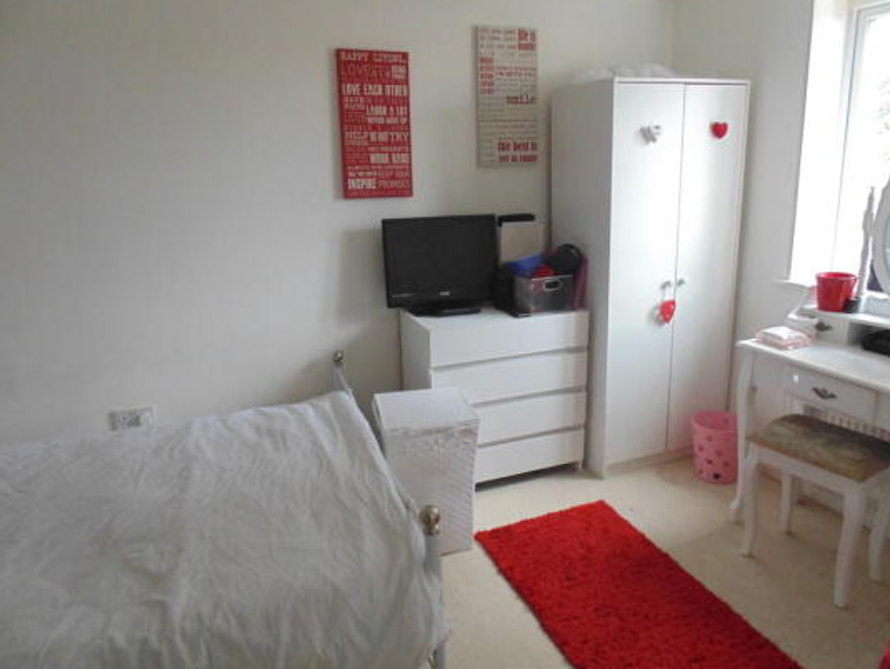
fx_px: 617
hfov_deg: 71.6
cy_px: 326
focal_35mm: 24
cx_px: 458
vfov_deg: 56.8
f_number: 3.1
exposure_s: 1/30
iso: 400
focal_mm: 4
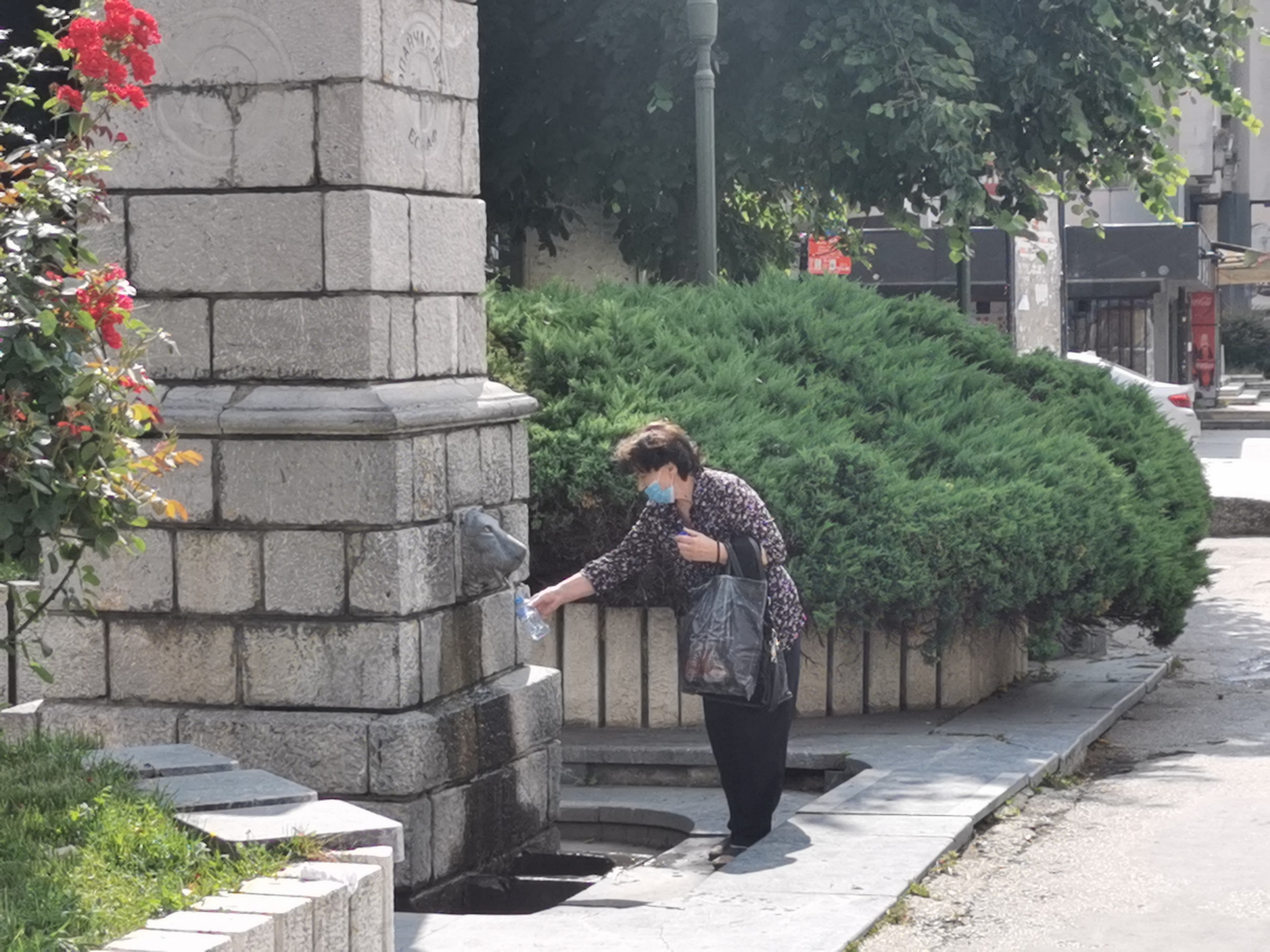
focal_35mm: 81
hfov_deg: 24.1
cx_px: 635
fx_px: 2972
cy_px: 476
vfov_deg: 18.2
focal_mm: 5.58
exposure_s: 1/1623
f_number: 2.4
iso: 50
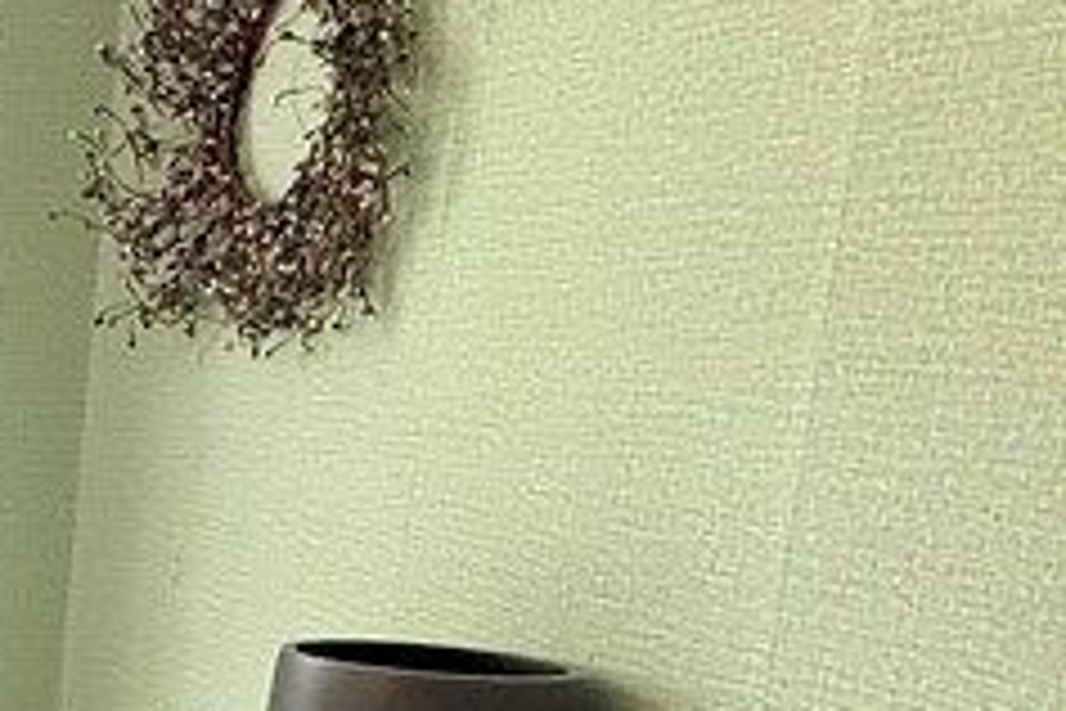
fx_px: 1865
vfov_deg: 20.9
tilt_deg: -11.6
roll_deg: -1.0
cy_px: 698
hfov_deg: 24.6
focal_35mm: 63
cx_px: -535
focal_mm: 2.22
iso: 80
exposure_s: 1/120
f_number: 2.2
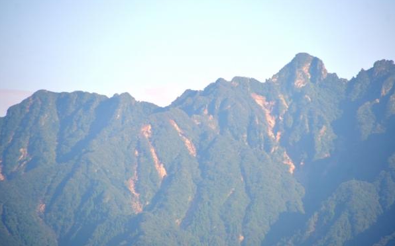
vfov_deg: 3.2
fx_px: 4477
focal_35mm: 416
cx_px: 213
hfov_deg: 5.1
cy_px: 114
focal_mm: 250
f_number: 6.3
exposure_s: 1/640
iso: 200
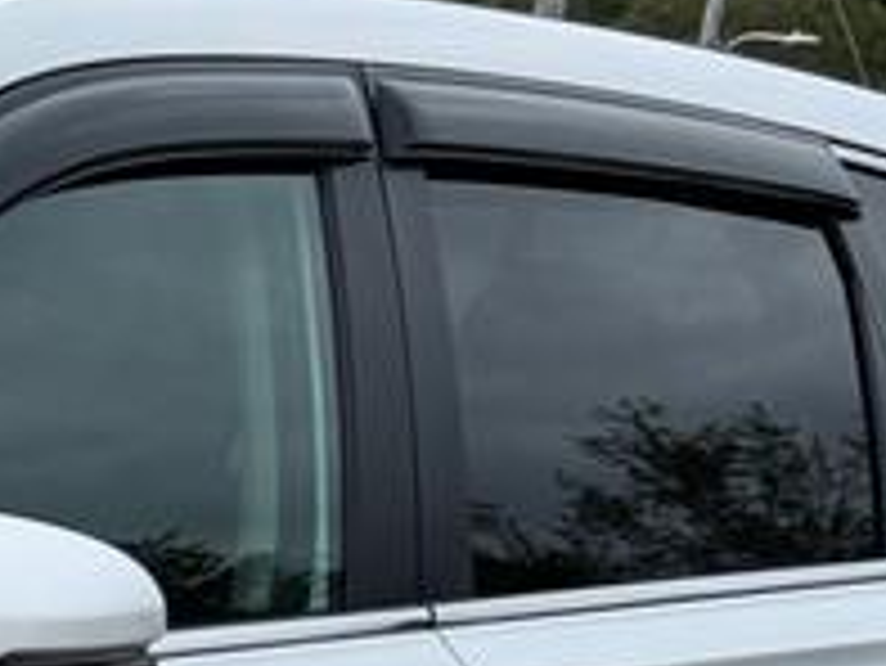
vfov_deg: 9.1
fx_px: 3995
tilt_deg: -15.9
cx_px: -1237
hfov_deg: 10.8
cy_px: 1224
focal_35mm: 156
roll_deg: -3.6
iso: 80
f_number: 1.78
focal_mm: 6.76
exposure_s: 1/3413
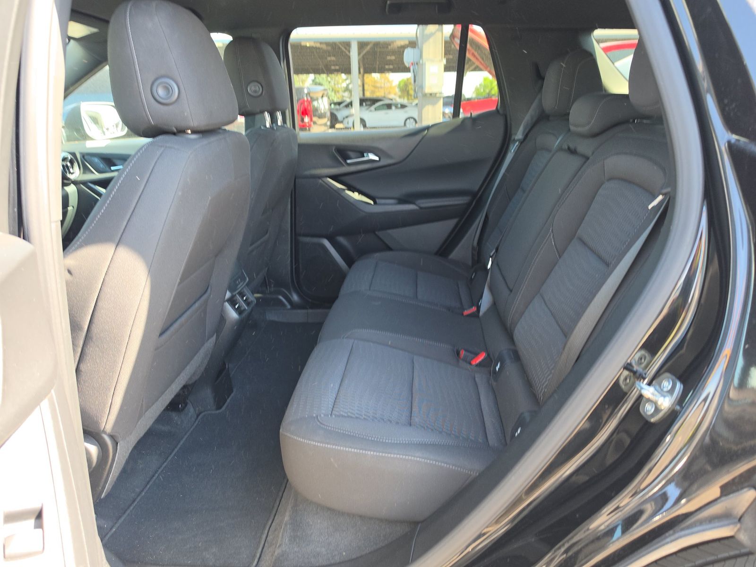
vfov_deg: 58.9
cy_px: 284
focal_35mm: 23
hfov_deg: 73.9
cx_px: 378
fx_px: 502
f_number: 1.4
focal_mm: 6.5
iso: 42
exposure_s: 1/119
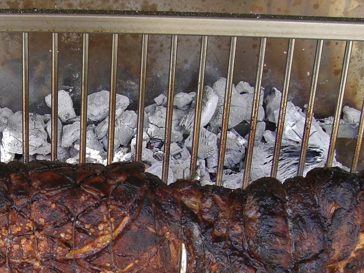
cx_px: 69
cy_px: 250
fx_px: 873
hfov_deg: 23.2
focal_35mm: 83
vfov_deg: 17.5
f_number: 2.7
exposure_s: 1/250
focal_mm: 6.2
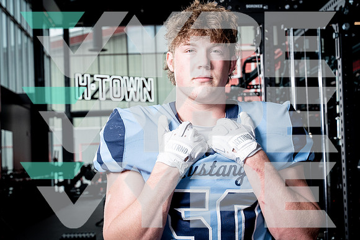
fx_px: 700
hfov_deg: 28.8
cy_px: 120
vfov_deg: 19.5
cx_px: 180
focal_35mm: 70
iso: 640
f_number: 8
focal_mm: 70
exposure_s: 1/250
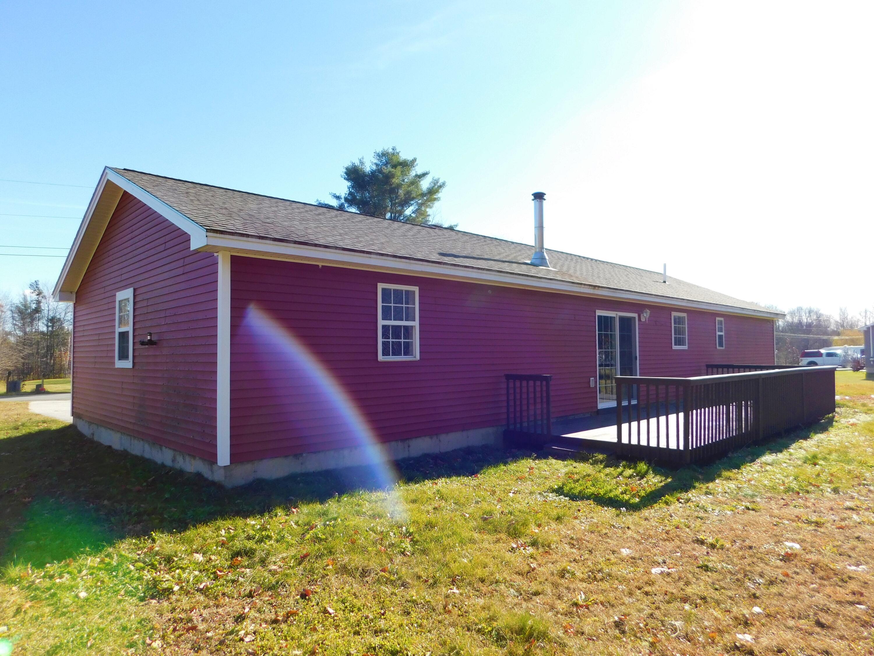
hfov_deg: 73.9
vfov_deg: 58.9
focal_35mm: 23
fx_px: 581
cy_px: 328
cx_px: 437
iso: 125
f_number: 3
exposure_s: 1/800
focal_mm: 4
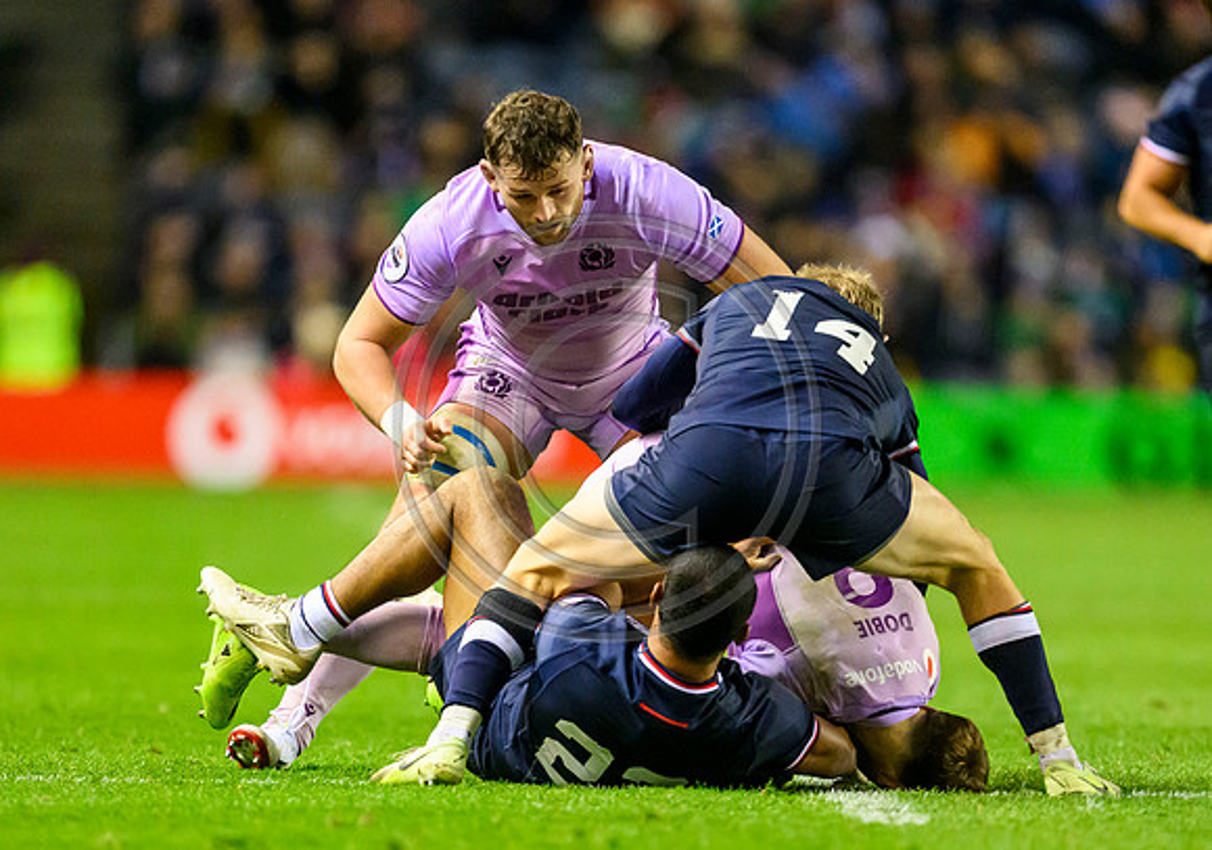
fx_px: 23167
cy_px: 606
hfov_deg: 3.0
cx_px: 671
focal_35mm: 677
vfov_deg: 2.1
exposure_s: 1/2000
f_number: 2.8
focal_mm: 400
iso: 10000
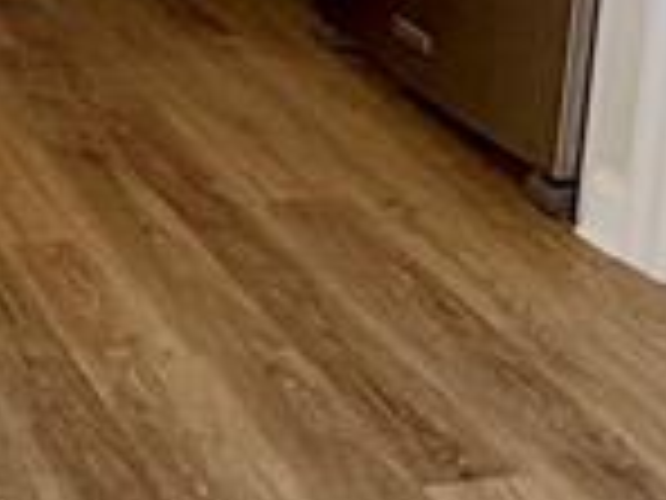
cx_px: -153
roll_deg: -3.3
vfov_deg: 13.6
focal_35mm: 97
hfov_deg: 19.0
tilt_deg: -8.5
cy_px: -401
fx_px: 1866
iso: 125
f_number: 2.2
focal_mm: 2.22
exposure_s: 1/120
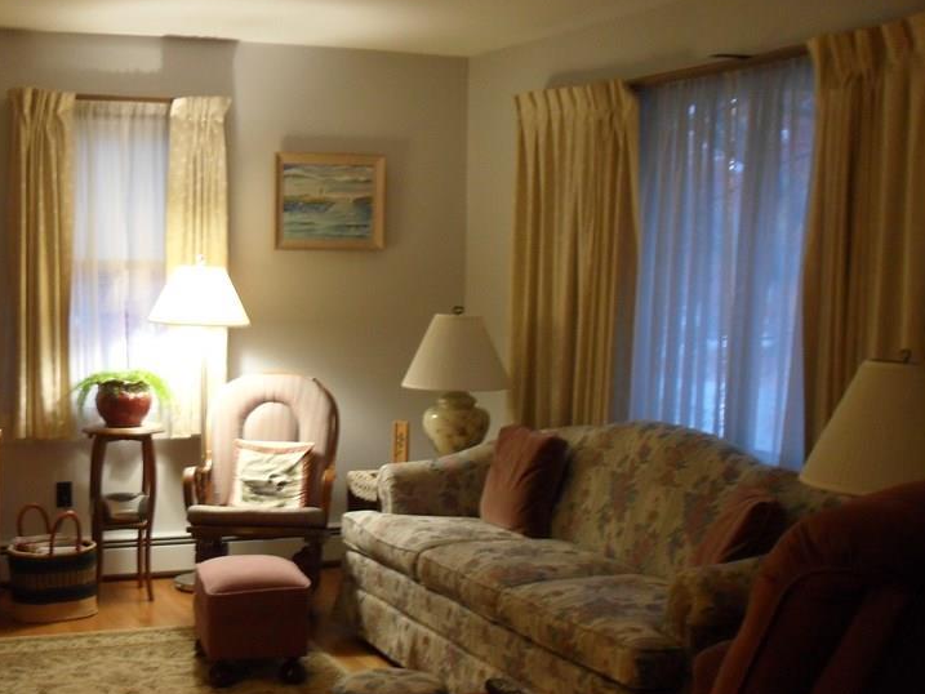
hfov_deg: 37.6
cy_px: 440
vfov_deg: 29.0
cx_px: 284
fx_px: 1336
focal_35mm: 50
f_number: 2.8
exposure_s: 1/10
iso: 200
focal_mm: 6.2
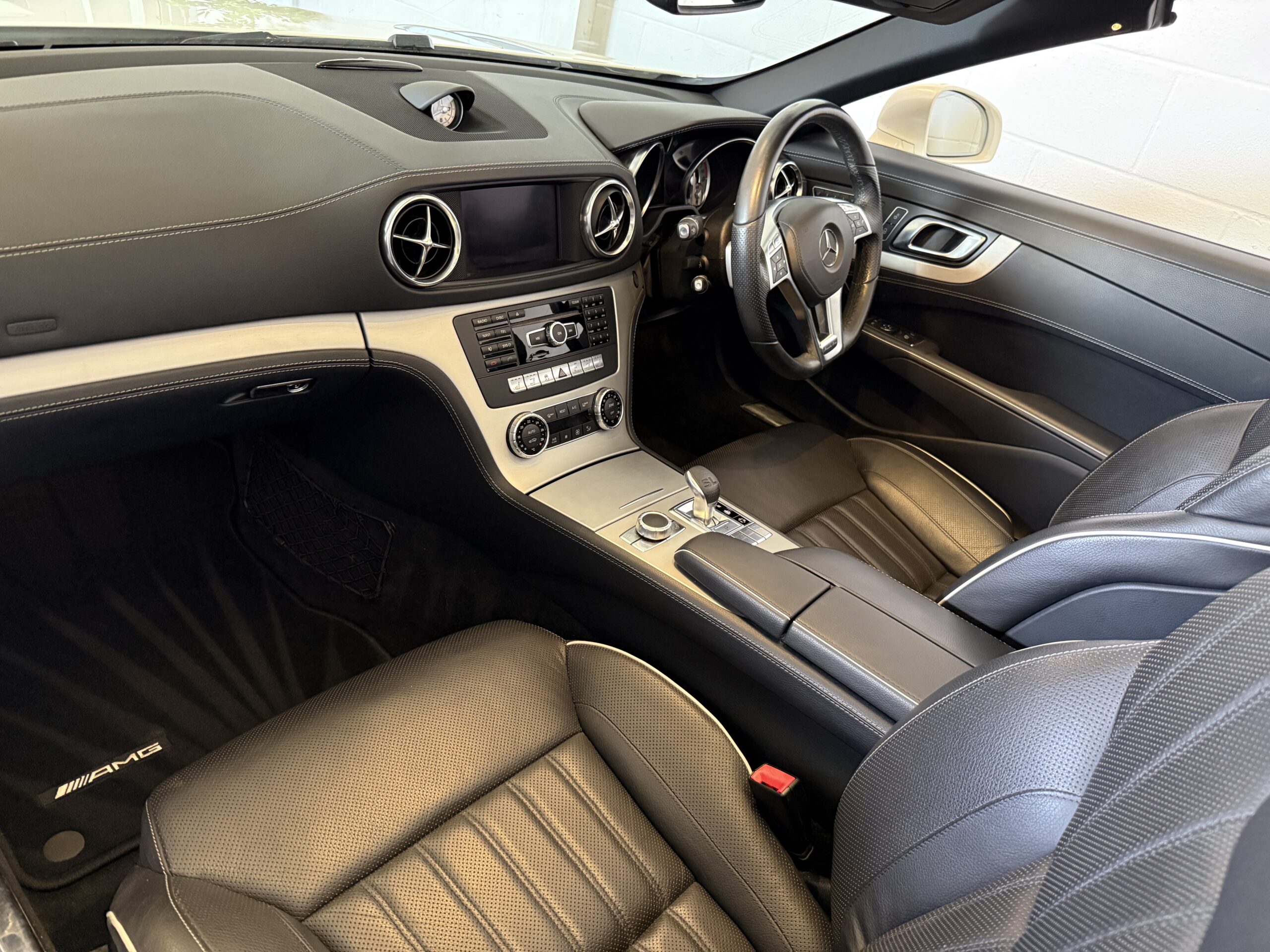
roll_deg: -12.4
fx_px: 881
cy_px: 476
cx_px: 635
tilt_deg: -30.4
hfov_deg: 71.6
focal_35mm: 24
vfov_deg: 56.8
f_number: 1.78
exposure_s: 1/59
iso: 800
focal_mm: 6.76
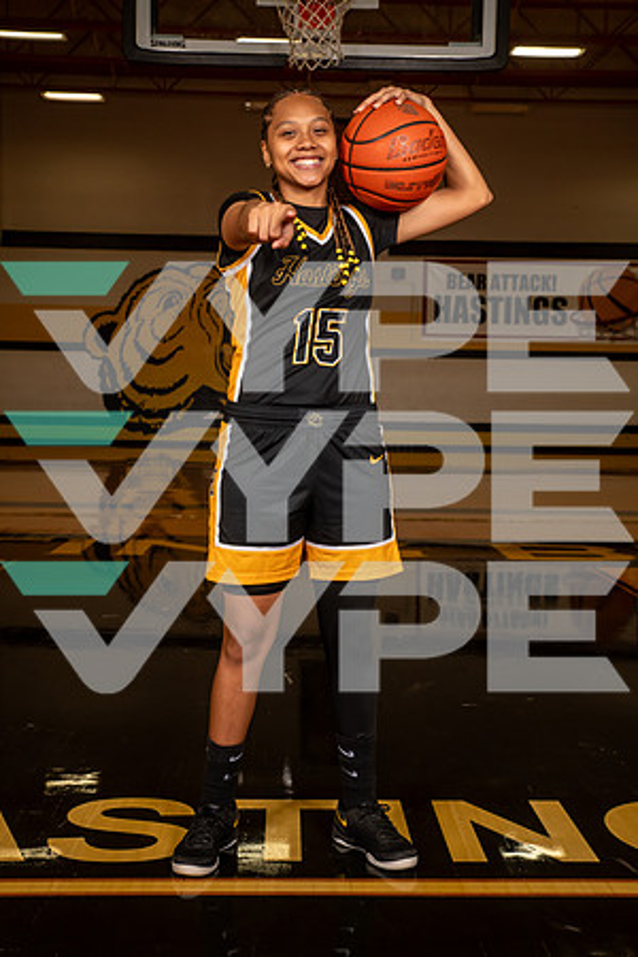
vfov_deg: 42.7
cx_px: 319
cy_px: 478
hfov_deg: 29.2
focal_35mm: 46
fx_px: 1223
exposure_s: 1/400
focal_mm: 46
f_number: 7.1
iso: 640
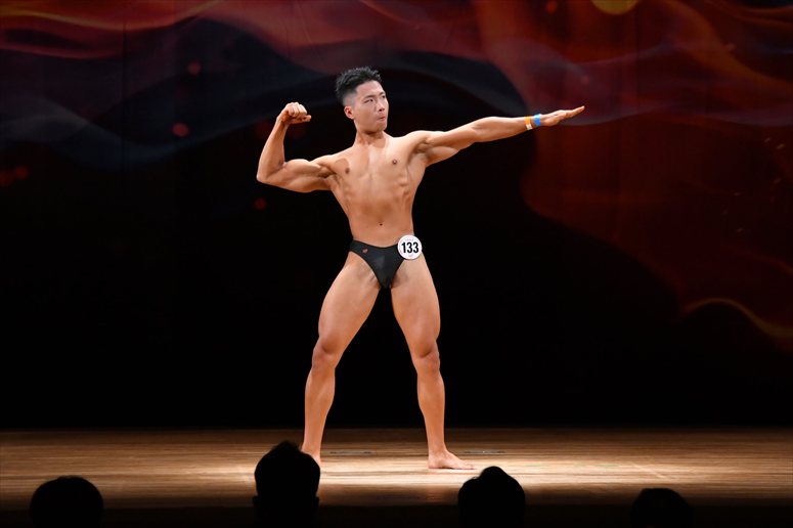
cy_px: 264
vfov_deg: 6.1
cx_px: 396
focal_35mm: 225
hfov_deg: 9.2
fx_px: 4954
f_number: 5.6
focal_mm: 150
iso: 3200
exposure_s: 1/400
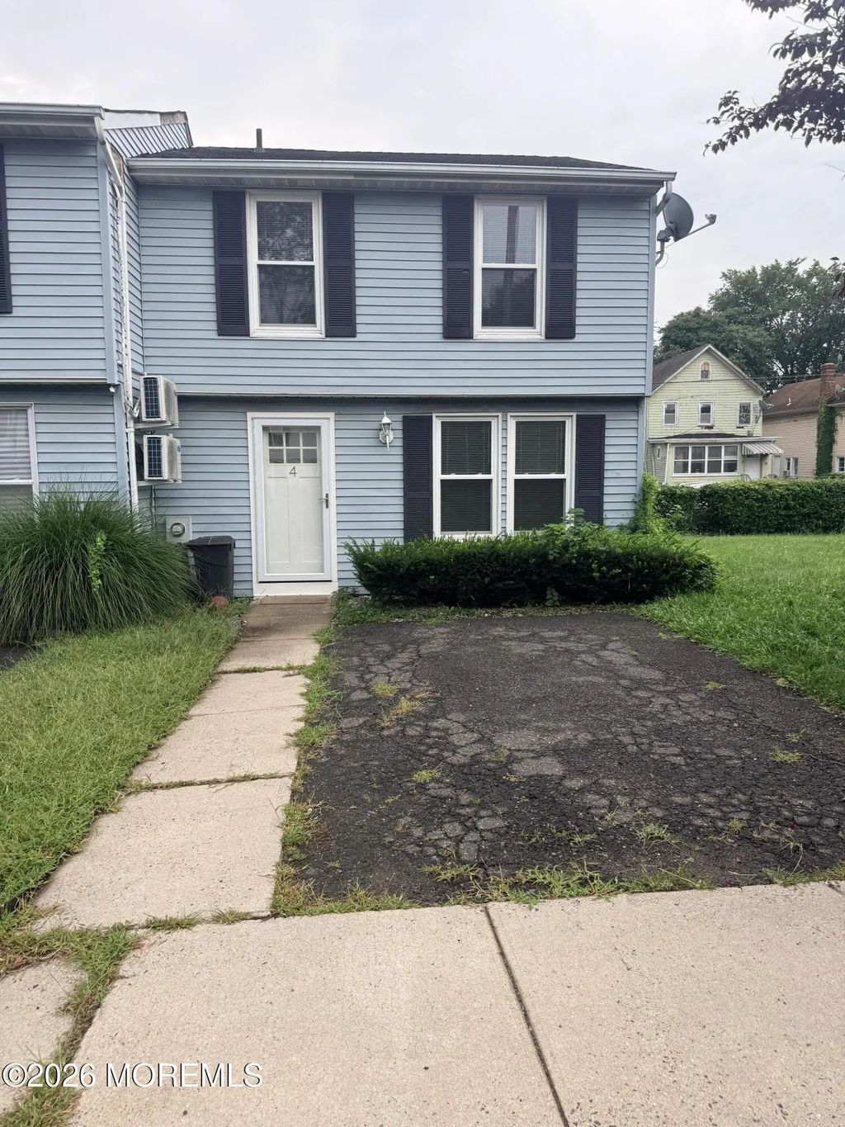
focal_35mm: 24
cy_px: 564
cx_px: 422
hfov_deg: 56.8
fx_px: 781
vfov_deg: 71.6
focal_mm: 6.76
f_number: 1.78
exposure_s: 1/920
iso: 100
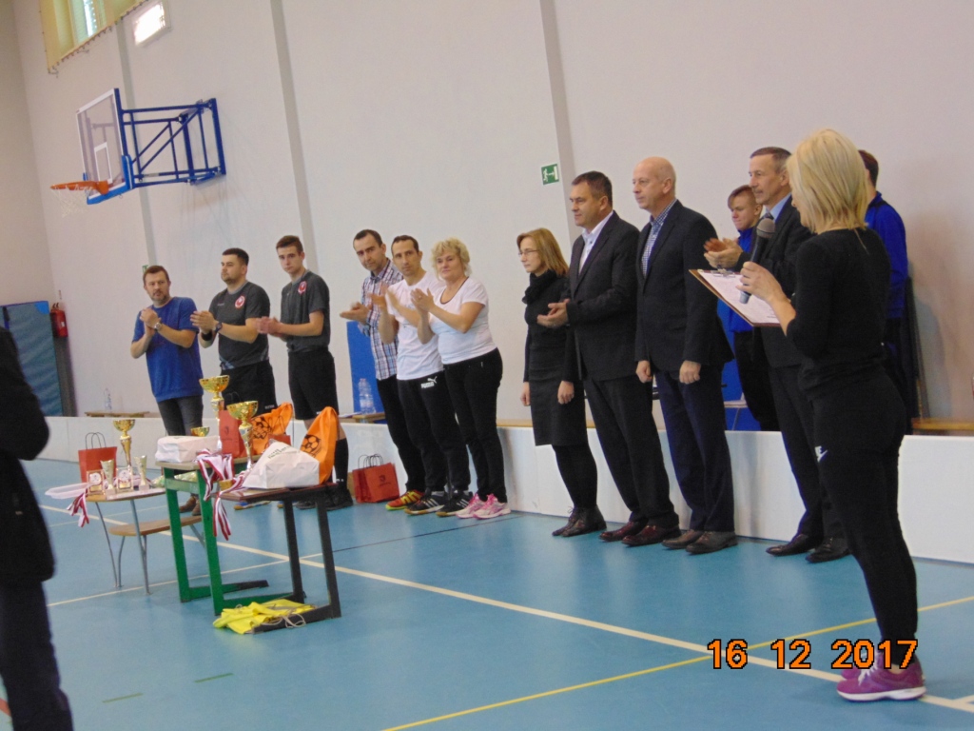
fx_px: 1998
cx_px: 487
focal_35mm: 71
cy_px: 366
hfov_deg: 27.4
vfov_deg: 20.7
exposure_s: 1/30
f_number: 3.7
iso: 400
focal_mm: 12.8
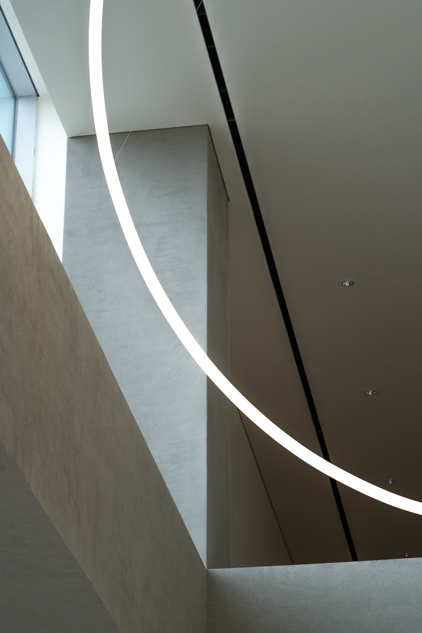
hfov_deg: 13.0
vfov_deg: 19.5
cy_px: 316
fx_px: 1847
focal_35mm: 105
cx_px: 211
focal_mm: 105
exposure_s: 1/25
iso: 200
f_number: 10
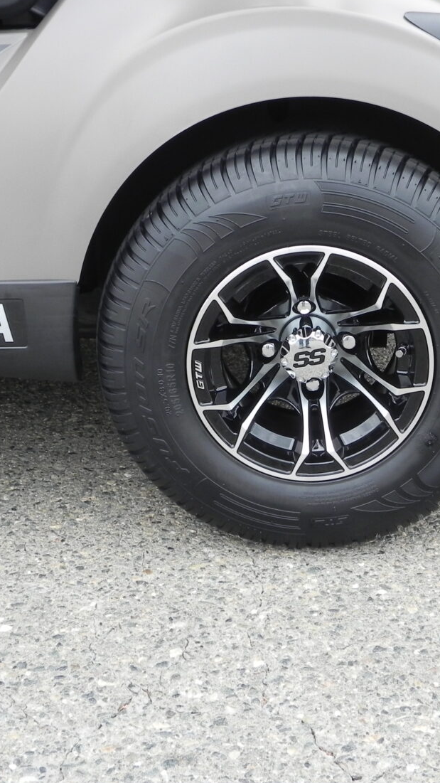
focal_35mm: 49
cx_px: 265
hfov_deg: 24.4
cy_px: 384
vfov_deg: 42.1
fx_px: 1017
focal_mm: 5.9
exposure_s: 1/141
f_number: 5
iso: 160
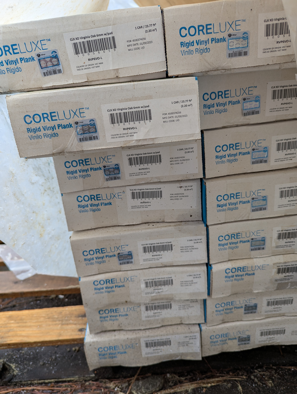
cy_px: 197
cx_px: 148
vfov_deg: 71.5
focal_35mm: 24
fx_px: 274
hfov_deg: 56.9
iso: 43
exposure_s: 1/200
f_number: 1.85
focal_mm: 6.81
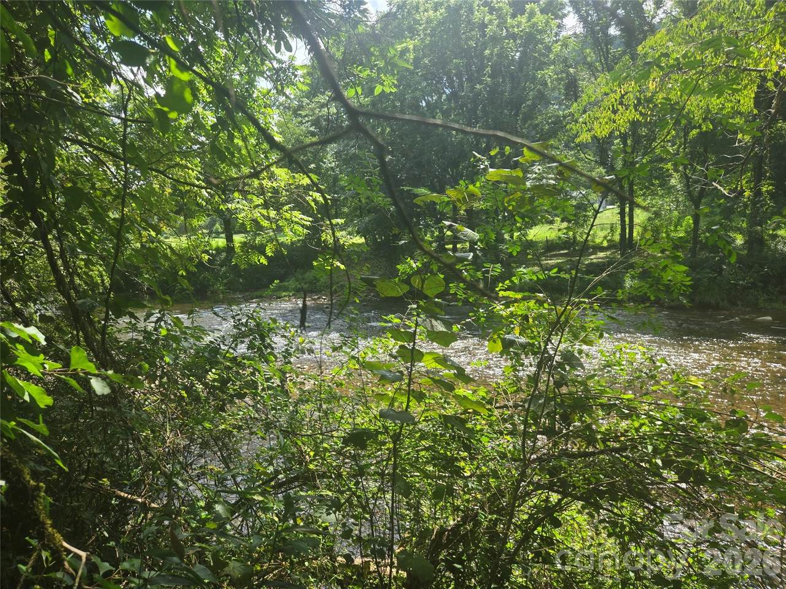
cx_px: 393
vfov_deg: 58.9
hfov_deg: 73.9
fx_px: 522
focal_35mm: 23
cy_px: 294
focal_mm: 5.4
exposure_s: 1/375
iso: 25
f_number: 1.8
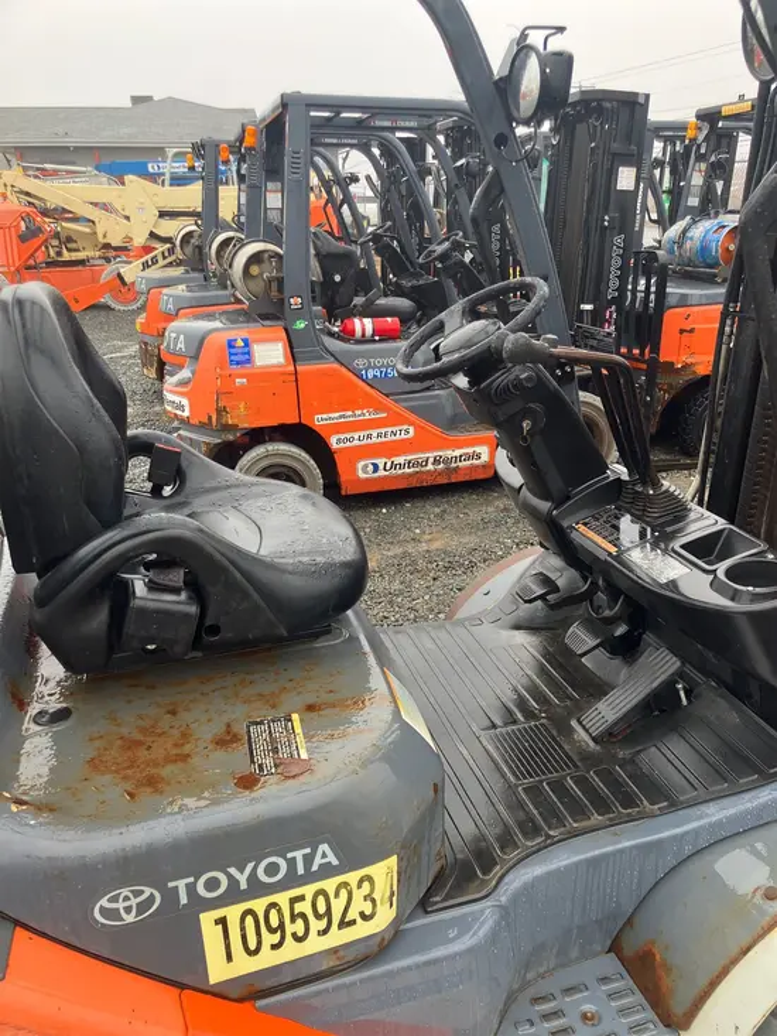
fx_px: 838
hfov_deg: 49.8
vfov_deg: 63.4
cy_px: 518
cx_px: 388
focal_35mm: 28
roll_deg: +0.8
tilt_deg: -19.7
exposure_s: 1/121
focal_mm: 3.99
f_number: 1.8
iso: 50
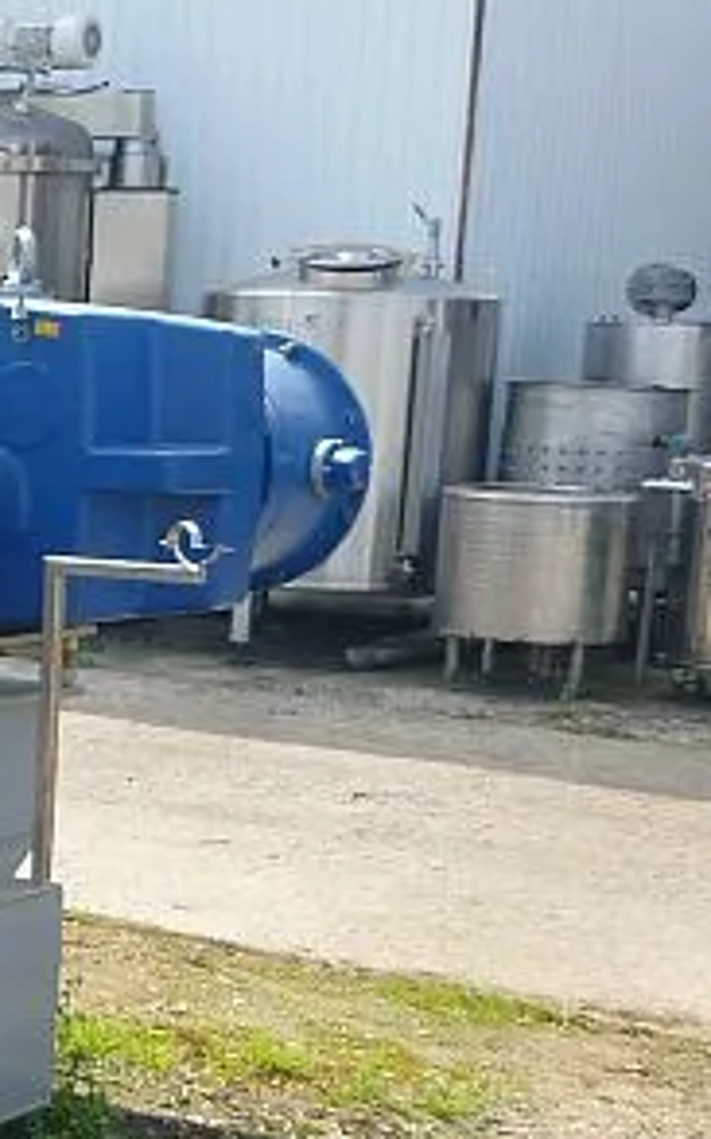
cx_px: -715
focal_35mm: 81
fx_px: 2512
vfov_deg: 25.3
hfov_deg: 13.7
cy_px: 793
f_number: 3.3
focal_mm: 4.9
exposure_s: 1/250
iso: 100
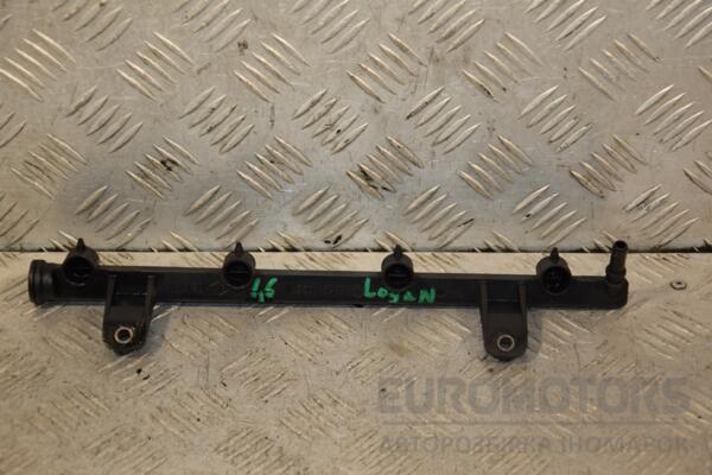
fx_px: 1839
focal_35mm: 93
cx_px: 356
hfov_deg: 21.9
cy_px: 238
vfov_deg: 14.7
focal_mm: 62
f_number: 5.3
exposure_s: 1/160
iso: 800
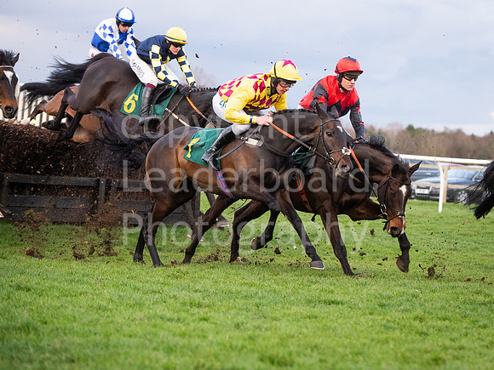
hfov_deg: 12.6
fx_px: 2227
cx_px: 341
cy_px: 151
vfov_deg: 9.5
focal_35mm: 156
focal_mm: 116
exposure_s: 1/1250
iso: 2000
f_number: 4.5
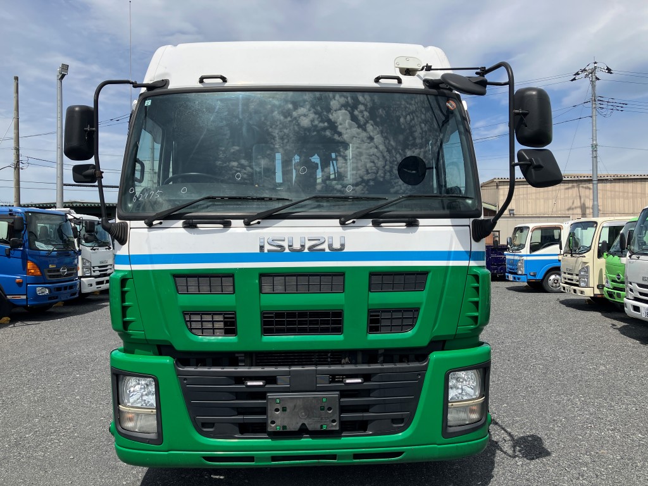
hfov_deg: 63.4
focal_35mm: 28
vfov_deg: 49.7
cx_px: 324
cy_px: 243
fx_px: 524
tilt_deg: +0.1
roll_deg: +0.9
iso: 32
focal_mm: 3.99
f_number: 1.8
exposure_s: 1/2857
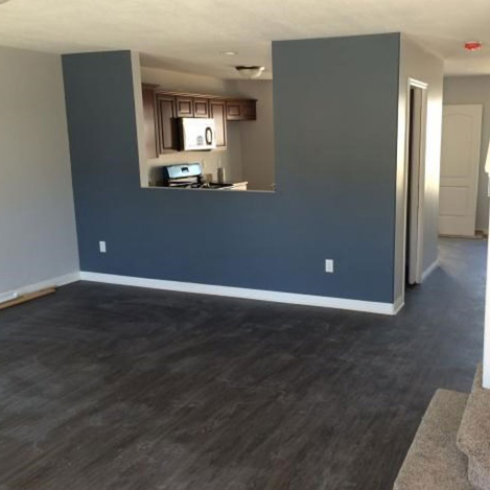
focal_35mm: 35
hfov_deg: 46.5
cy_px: 241
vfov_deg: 47.2
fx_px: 561
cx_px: 323
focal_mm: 4.15
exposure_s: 1/30
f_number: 2.2
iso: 40
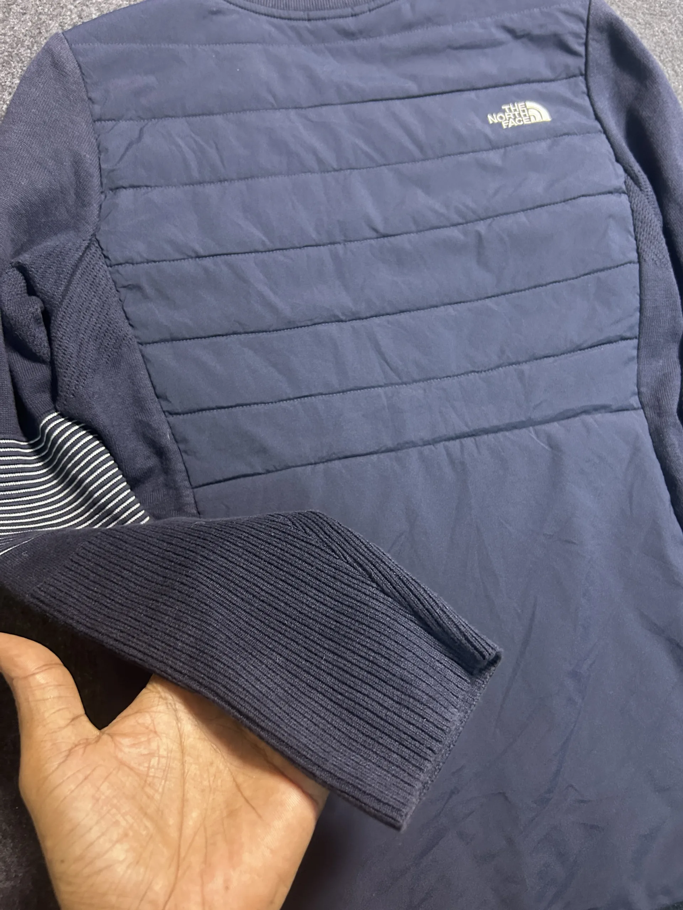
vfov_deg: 67.3
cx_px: 342
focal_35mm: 26
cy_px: 455
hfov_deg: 53.1
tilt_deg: -49.8
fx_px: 684
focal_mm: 5.7
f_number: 1.5
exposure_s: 1/33
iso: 400
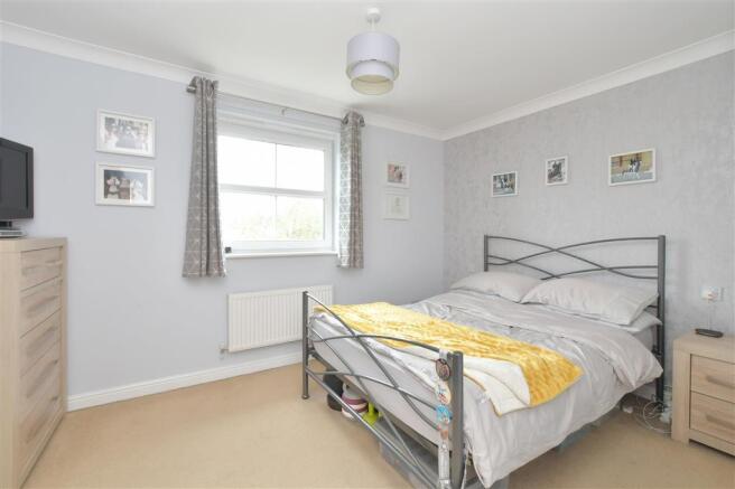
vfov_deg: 77.3
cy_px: 244
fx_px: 306
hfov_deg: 100.4
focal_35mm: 15
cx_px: 368
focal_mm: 10
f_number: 8
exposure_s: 1/3
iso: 250
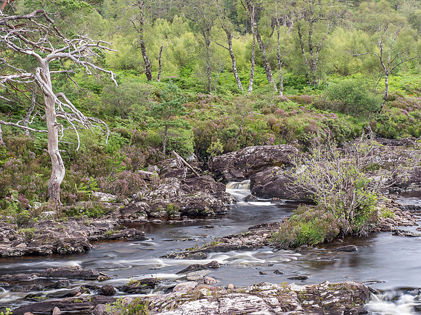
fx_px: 973
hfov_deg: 24.4
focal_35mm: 80
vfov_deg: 18.4
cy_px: 158
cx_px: 210
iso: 200
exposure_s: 2.5
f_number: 7.1
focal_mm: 40
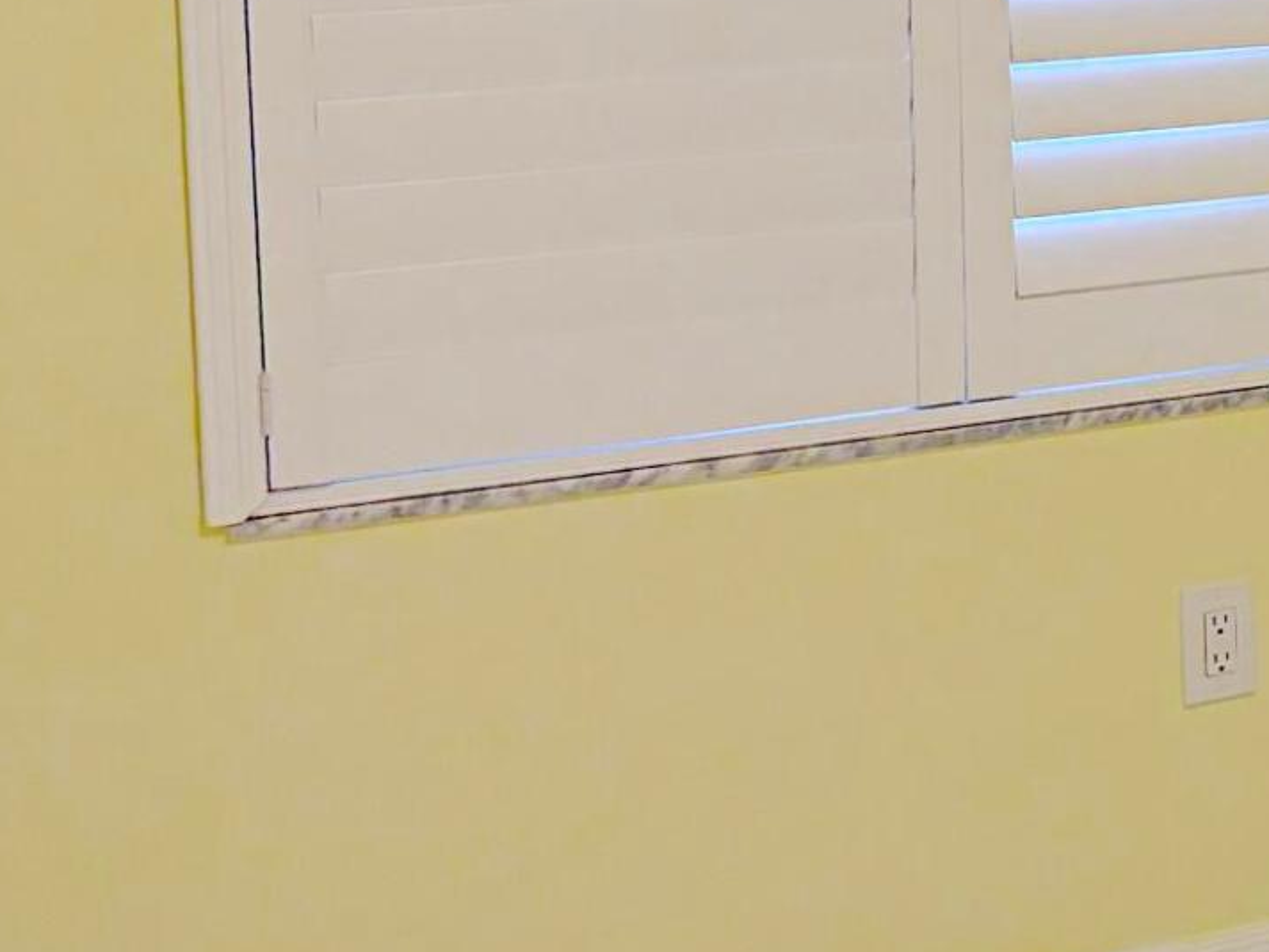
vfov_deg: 13.9
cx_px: 1920
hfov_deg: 16.9
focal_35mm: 105
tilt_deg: -8.7
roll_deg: -0.6
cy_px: 44
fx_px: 3850
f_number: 1.6
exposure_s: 1/60
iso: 100
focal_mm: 5.96
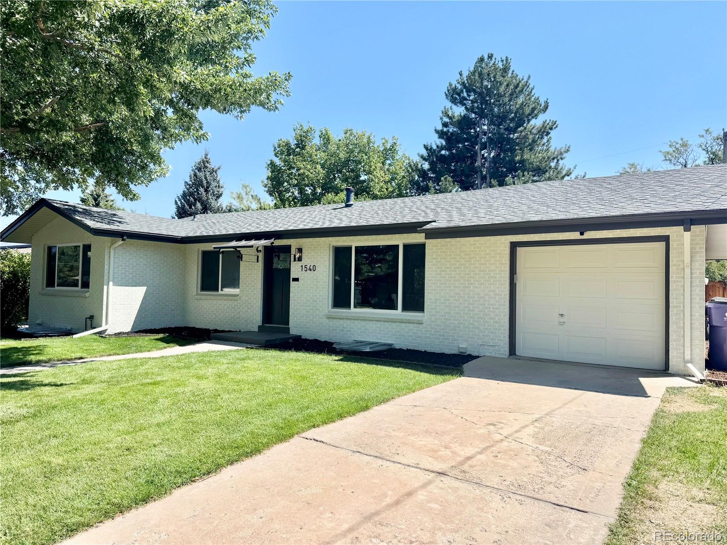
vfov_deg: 56.8
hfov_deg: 71.6
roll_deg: -1.5
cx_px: 364
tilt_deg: +1.1
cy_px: 272
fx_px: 504
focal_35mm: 24
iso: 80
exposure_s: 1/3802
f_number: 1.78
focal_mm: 6.76
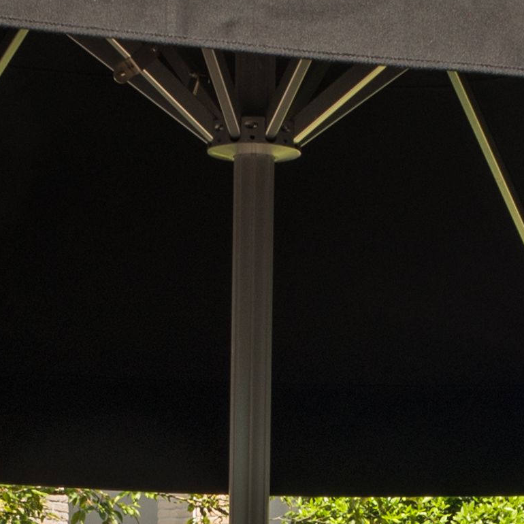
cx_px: 406
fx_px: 3340
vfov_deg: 8.7
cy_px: 845
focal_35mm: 195
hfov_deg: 9.0
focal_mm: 24
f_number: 11
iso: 50
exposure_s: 1/160
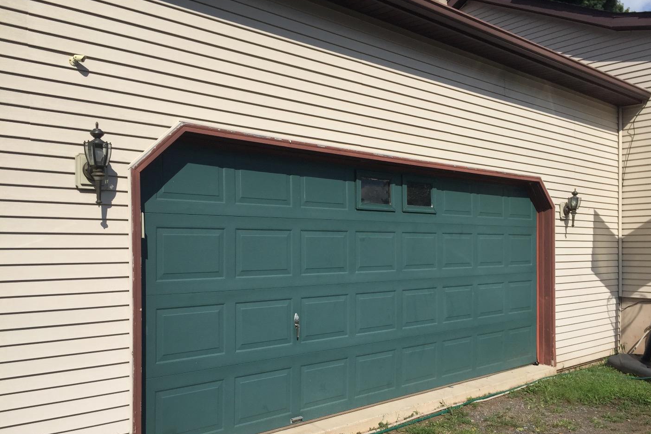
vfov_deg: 42.2
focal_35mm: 31
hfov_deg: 60.3
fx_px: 561
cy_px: 245
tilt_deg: -0.1
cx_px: 334
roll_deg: -1.9
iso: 32
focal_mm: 4.15
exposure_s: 1/3049
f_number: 2.2
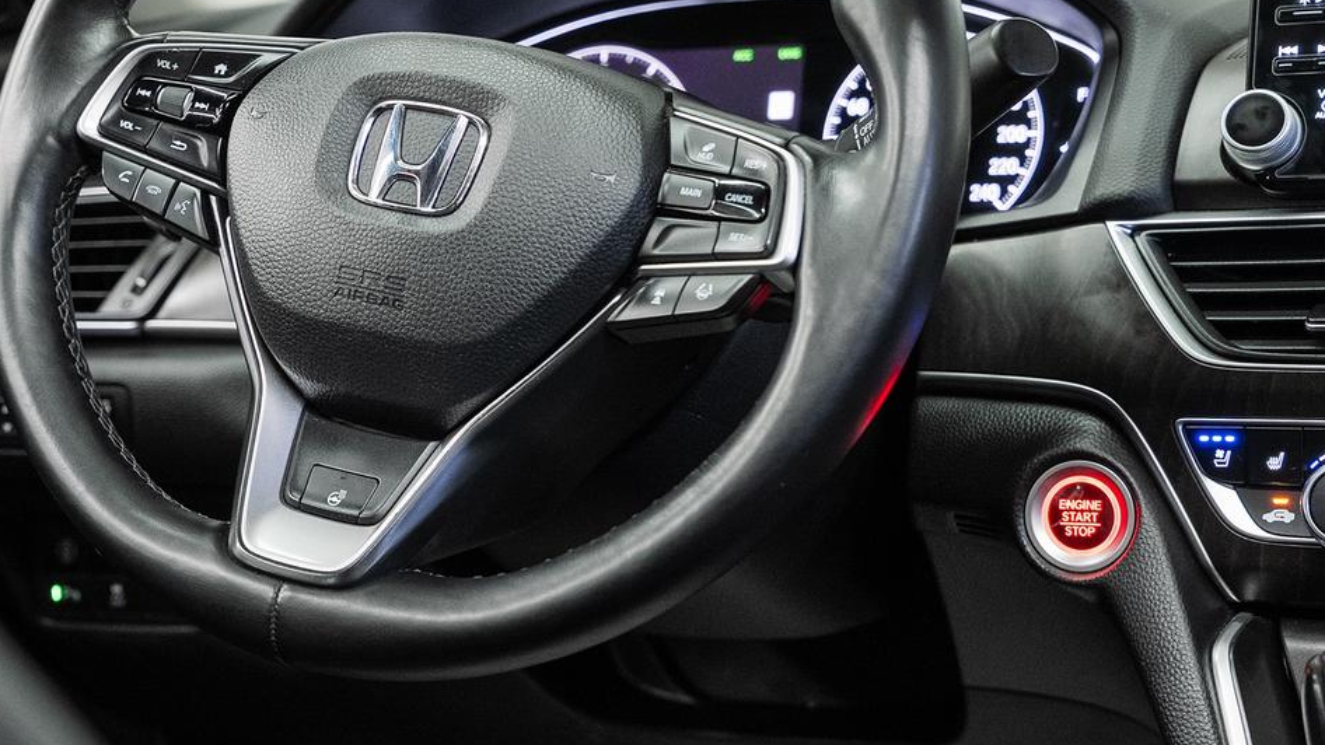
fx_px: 3021
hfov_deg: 24.6
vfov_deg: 14.0
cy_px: 230
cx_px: 400
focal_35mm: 86
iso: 1250
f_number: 4
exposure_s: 1/40
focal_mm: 49.1
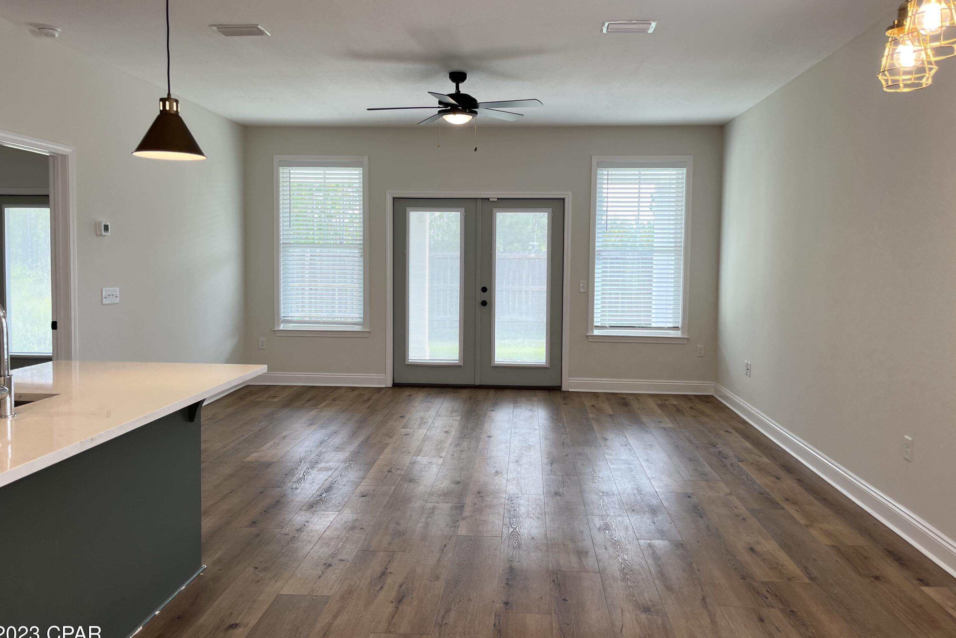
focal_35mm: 28
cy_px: 297
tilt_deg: -2.6
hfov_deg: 65.5
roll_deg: -0.6
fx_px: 744
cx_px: 472
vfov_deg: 46.4
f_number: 1.6
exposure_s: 1/120
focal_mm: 5.1
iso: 40
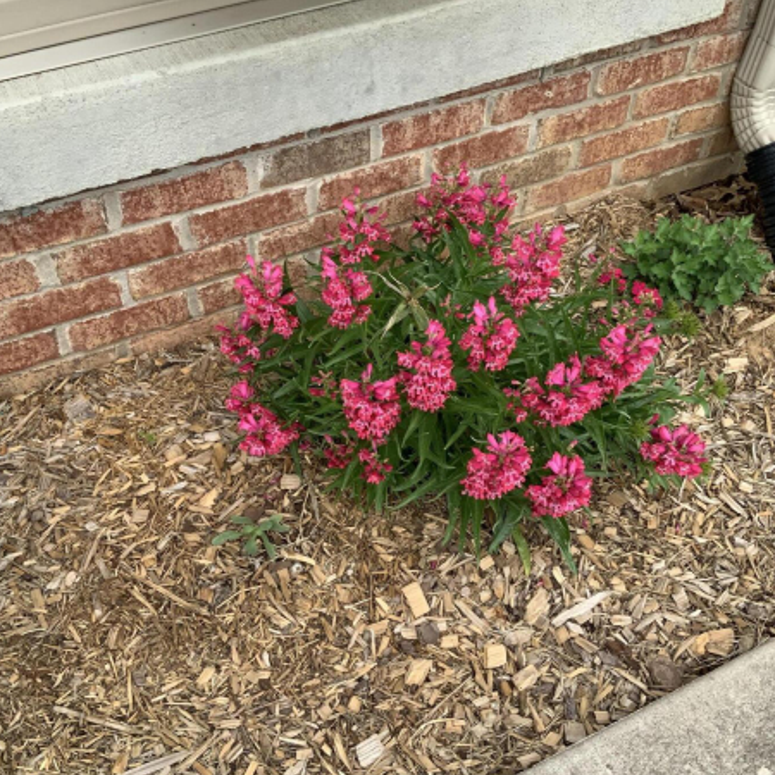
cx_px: 357
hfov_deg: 43.8
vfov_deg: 43.9
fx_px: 963
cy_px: 375
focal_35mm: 38
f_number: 1.8
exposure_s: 1/500
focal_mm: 3
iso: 16
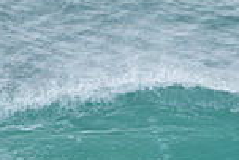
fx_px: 19105
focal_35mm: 2875
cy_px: 219
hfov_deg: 0.7
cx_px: 242
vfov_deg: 0.5
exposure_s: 1/800
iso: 200
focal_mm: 500
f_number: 5.6
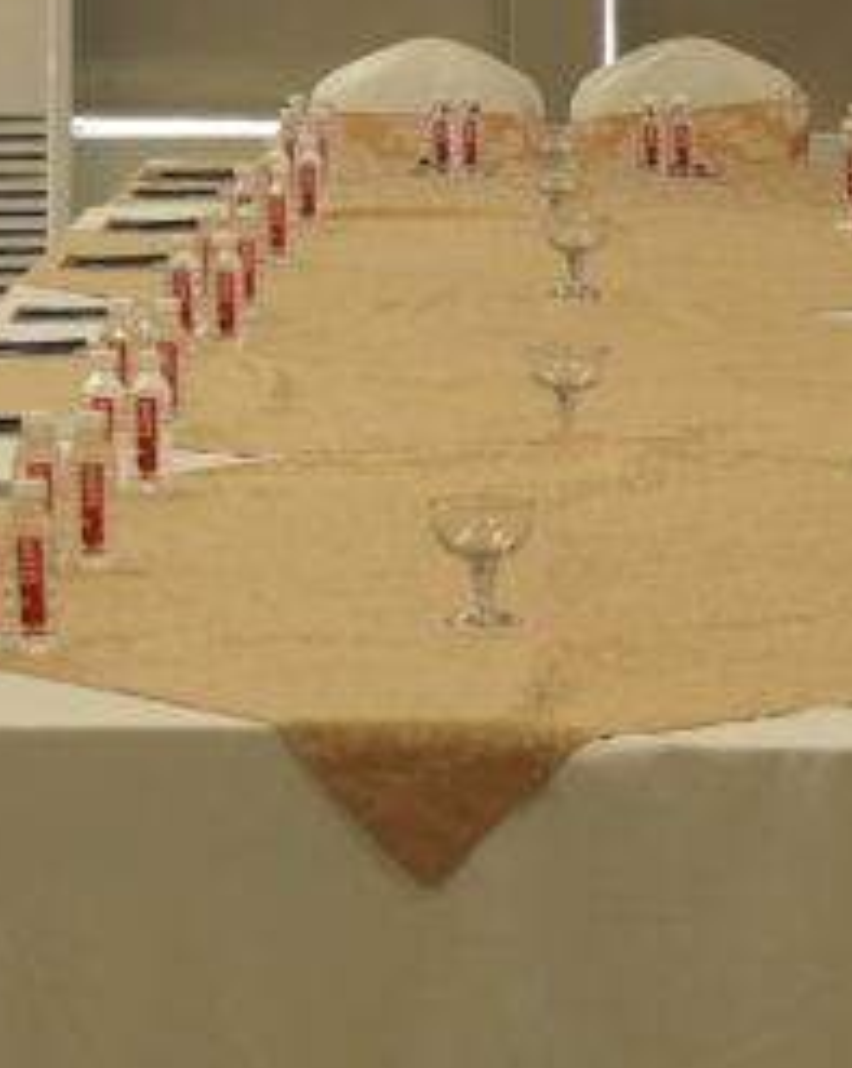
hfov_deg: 8.2
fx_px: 5937
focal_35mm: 188
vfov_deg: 10.2
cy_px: 188
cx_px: 601
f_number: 5.6
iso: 1000
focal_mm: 35
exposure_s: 1/160
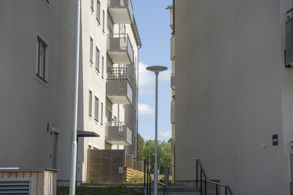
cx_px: 146
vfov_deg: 19.5
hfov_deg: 28.8
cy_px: 98
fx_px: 570
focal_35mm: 70
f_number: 4
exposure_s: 1/3200
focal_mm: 70
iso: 200
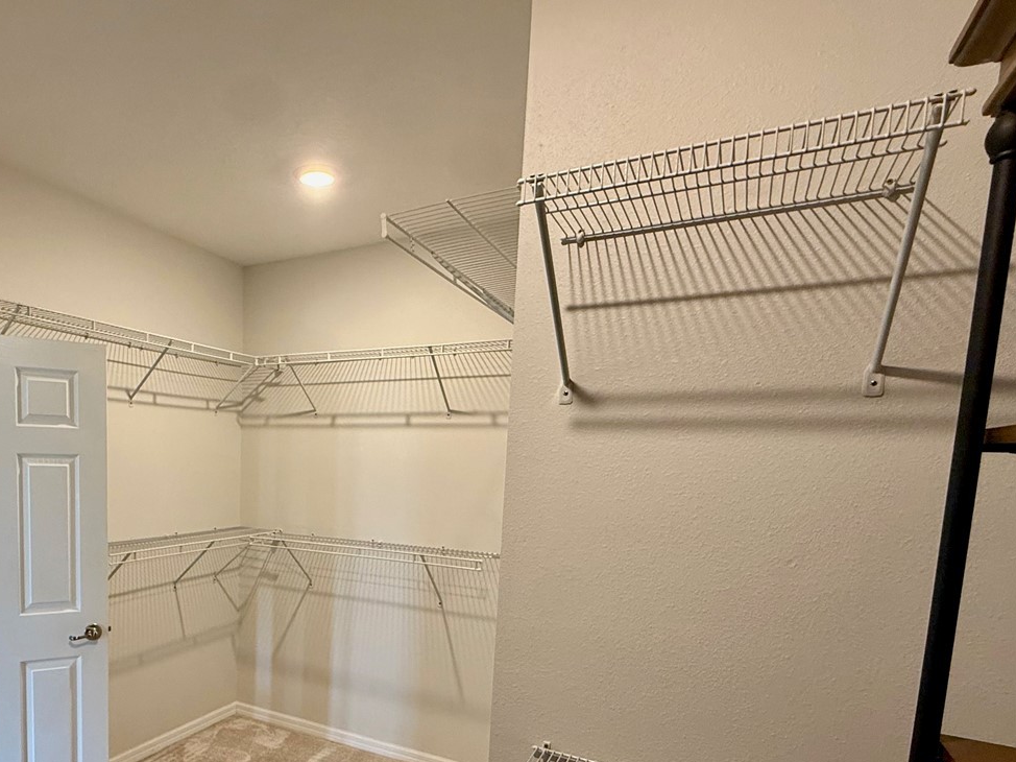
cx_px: 303
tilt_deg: -5.8
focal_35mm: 23
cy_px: 526
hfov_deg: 70.7
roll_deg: -2.1
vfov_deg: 57.2
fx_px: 675
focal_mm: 2.22
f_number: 2.2
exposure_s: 1/60
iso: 200
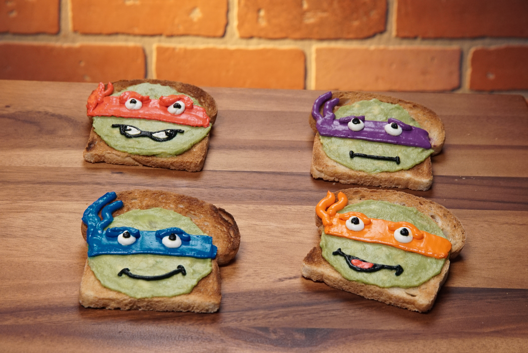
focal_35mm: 95
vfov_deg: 14.4
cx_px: 264
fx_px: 1394
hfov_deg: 21.4
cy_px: 176
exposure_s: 1/25
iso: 3200
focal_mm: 95
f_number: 11
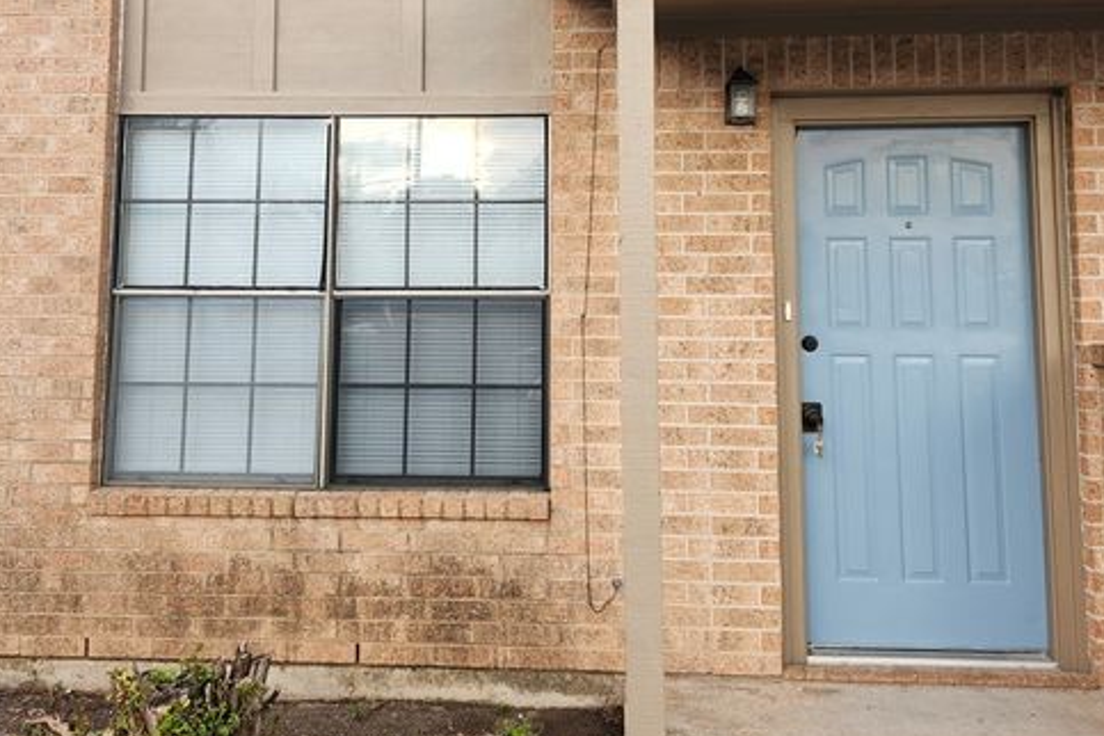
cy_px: 211
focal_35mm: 33
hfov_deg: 57.2
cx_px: 553
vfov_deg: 39.2
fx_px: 1012
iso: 100
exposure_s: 1/180
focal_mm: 5.54
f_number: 1.8
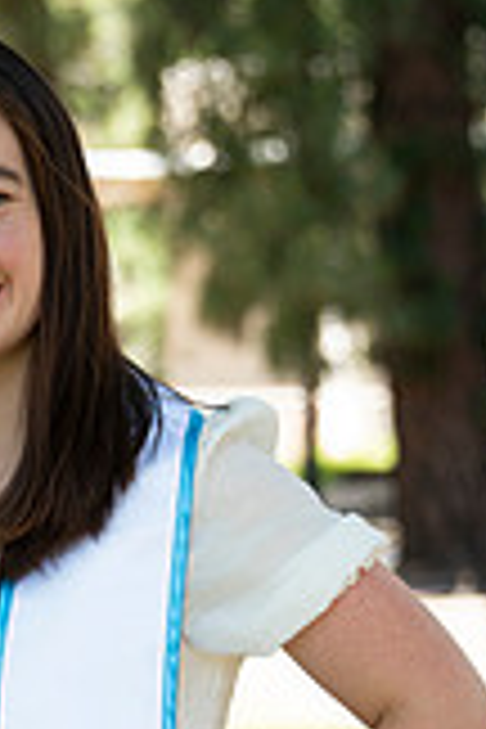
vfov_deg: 6.4
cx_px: 40
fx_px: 6540
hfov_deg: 4.3
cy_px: 666
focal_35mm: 323
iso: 640
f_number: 5.6
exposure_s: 1/320
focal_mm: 116
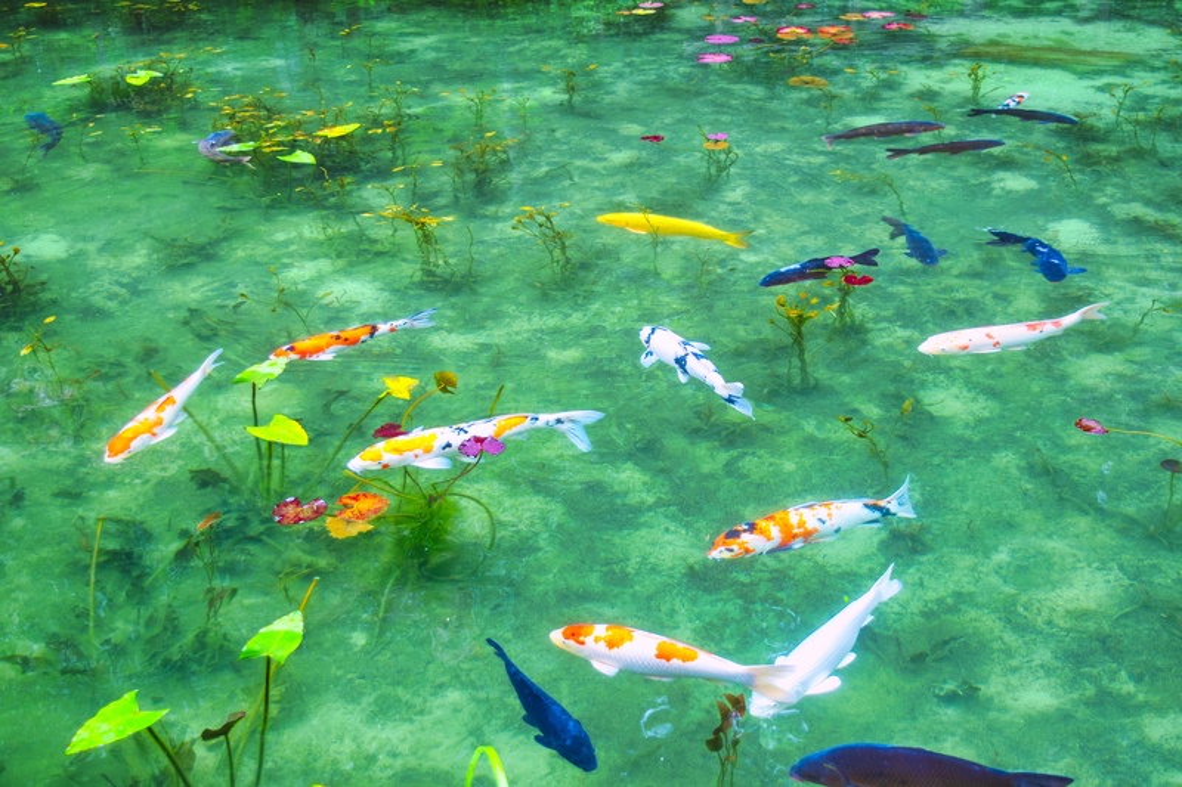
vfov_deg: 31.9
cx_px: 591
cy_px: 394
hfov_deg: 46.4
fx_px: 1379
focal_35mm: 42
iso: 100
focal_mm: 28
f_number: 4.5
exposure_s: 1/80
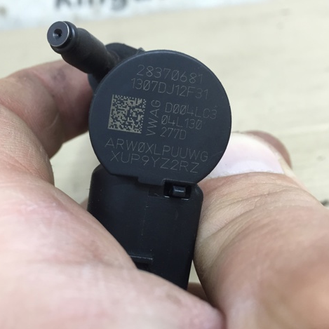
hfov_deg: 46.6
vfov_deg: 47.2
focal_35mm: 35
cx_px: 116
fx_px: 376
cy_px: 168
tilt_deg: -30.5
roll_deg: +7.9
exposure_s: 1/33
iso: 125
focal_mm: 4.15
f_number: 2.2
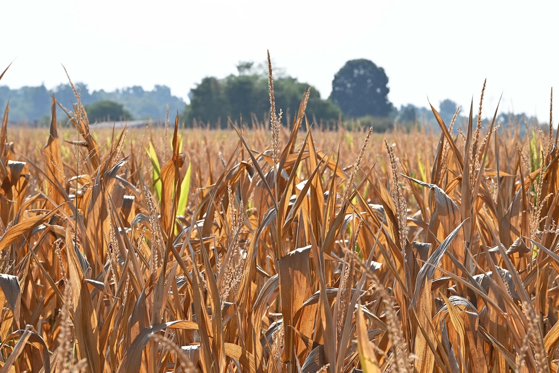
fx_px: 3105
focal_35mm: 200
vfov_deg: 6.9
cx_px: 280
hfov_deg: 10.3
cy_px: 186
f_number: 16
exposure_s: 1/250
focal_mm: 200
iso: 400
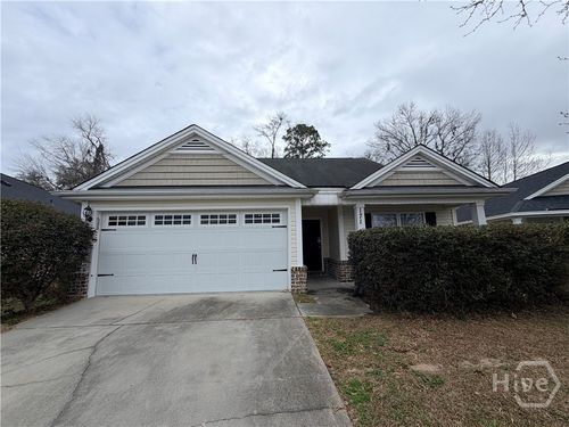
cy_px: 214
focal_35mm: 14
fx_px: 230
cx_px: 284
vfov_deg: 85.7
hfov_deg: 102.1
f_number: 2.2
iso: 20
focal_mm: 2.22
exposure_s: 1/799
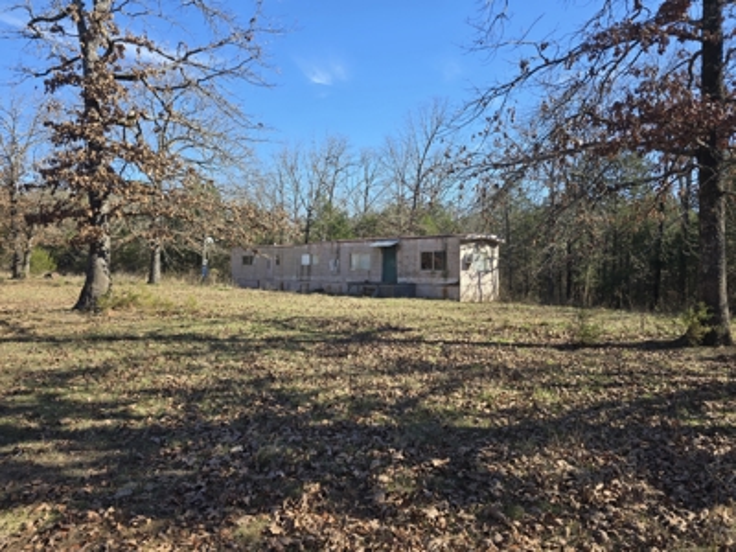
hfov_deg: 73.9
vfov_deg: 58.9
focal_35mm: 23
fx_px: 489
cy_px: 276
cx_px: 368
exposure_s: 1/292
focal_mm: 6.3
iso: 12
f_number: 1.7
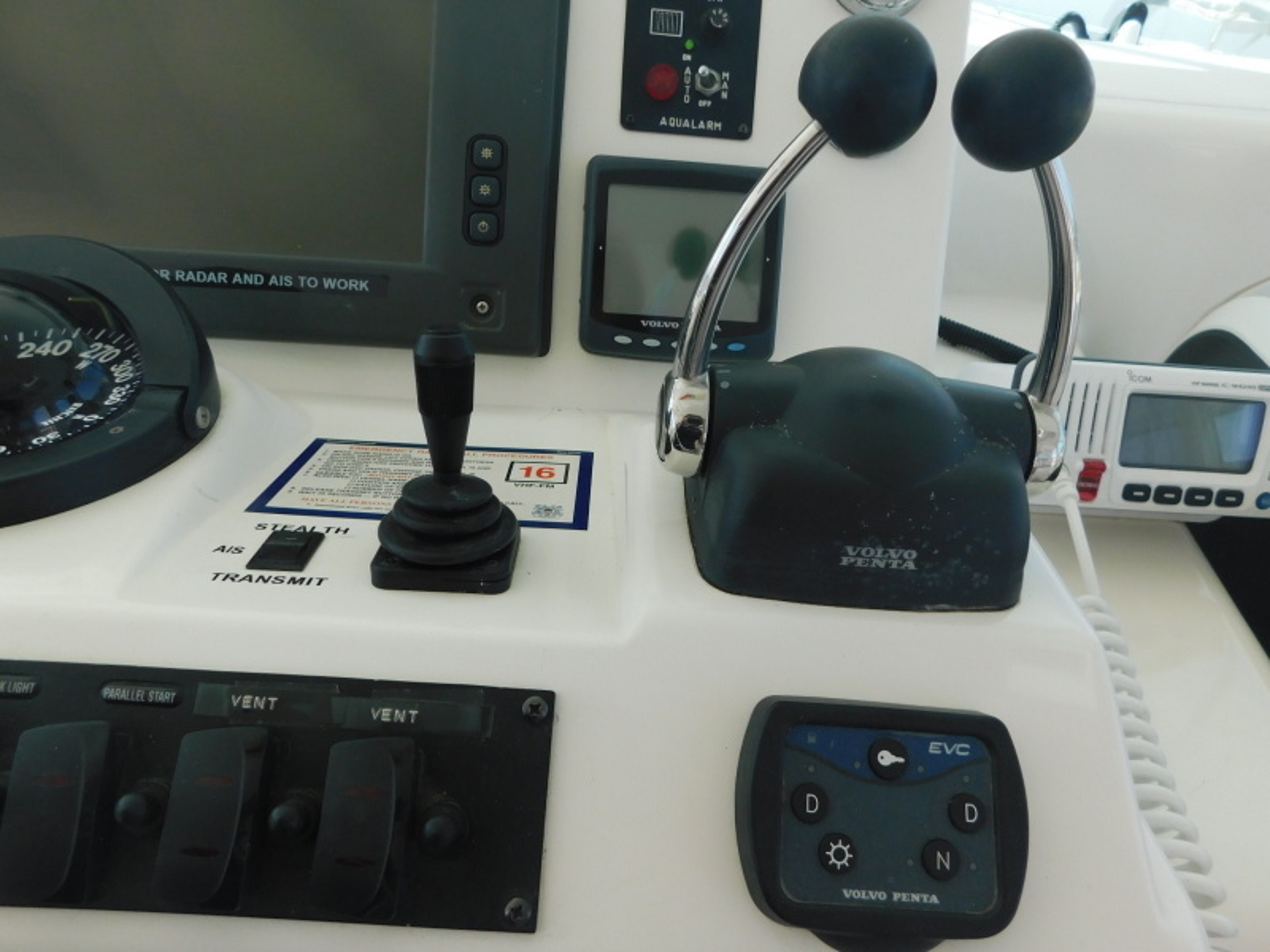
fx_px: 844
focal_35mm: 23
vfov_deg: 58.9
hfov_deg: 73.9
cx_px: 635
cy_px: 476
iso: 125
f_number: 3
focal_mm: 4
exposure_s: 1/640
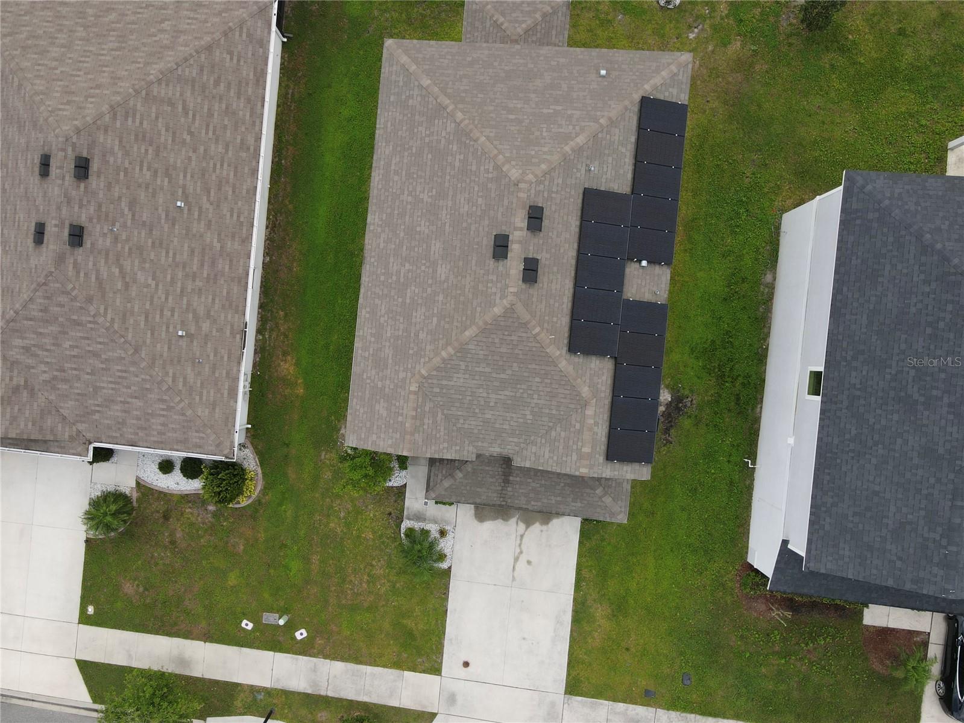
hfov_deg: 71.6
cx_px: 482
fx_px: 668
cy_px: 362
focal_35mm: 24
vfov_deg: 56.8
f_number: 2.8
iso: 100
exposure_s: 1/200
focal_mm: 4.5
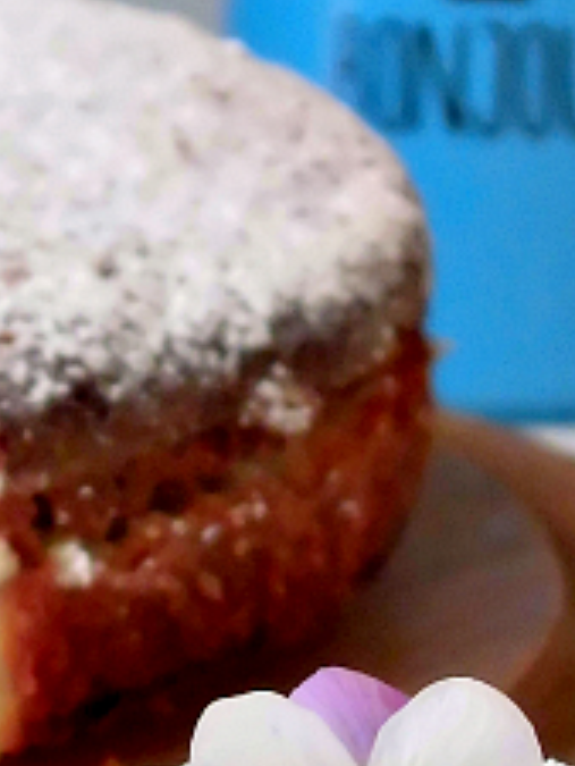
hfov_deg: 6.9
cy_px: 449
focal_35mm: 214
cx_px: 126
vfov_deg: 9.2
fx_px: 4735
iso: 200
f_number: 3.4
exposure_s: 1/60
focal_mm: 8.3
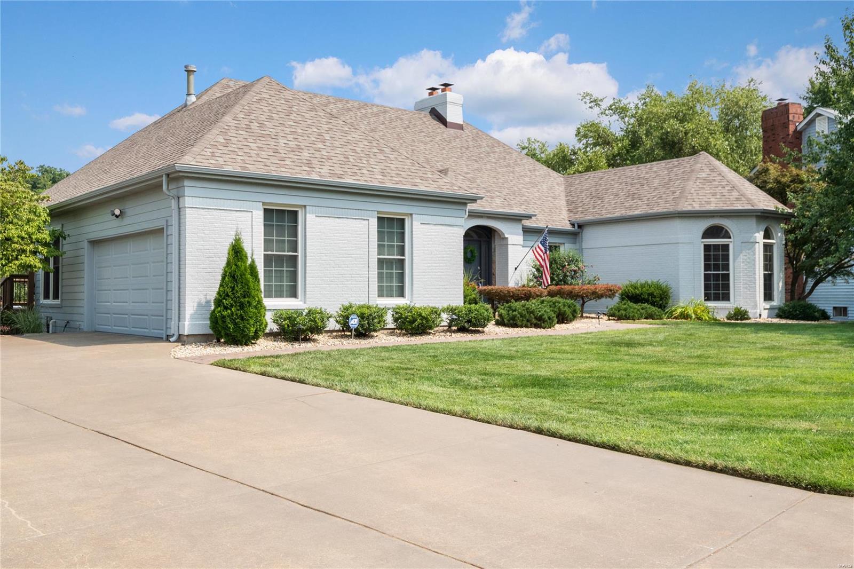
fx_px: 806
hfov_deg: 55.8
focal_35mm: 34
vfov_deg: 38.9
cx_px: 427
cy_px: 284
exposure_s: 1/1000
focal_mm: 17
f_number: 8
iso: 400
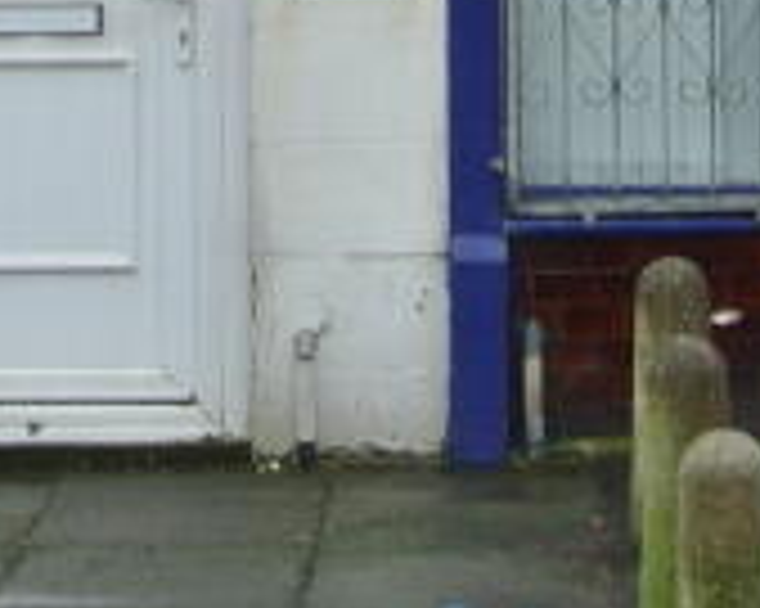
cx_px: 463
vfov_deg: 6.0
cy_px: -687
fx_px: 5620
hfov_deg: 7.7
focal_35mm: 250
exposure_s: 1/60
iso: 200
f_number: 4.2
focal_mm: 16.6
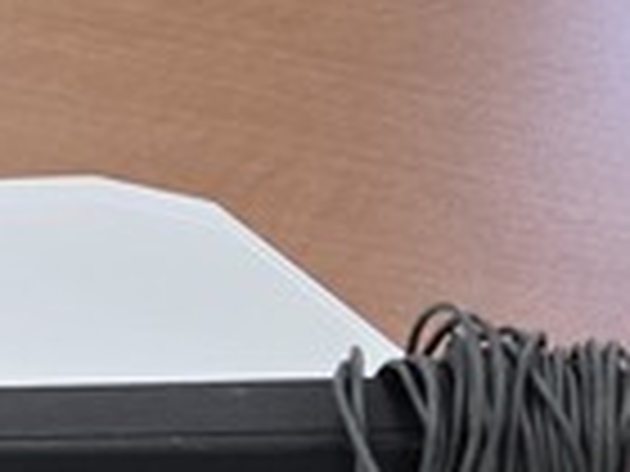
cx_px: -1238
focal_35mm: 168
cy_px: 450
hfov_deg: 9.4
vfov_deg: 8.8
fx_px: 3058
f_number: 1.8
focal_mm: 5.4
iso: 125
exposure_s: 1/120
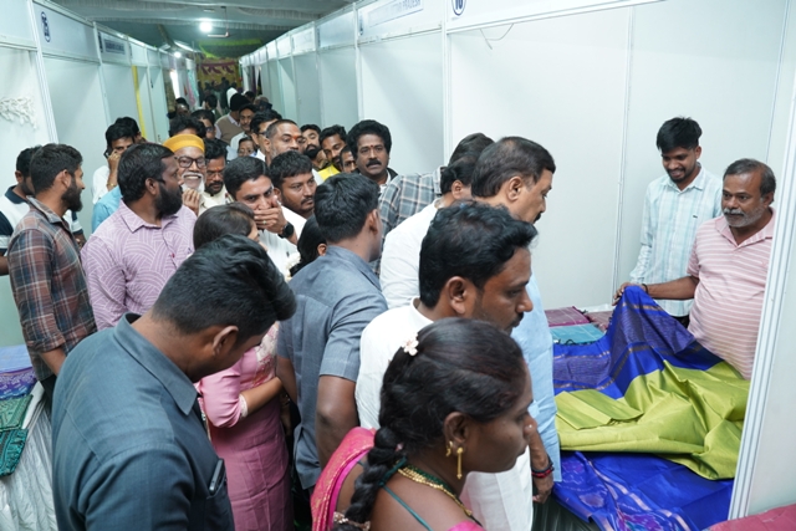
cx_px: 398
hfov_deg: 65.5
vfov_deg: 46.4
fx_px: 619
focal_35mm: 28
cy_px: 266
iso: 1250
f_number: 6.3
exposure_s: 1/100
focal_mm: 28
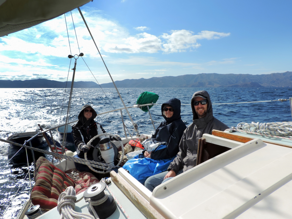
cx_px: 146
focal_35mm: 24
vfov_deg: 56.8
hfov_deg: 71.6
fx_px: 202
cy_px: 110
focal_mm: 4.3
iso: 80
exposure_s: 1/1600
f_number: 3.3
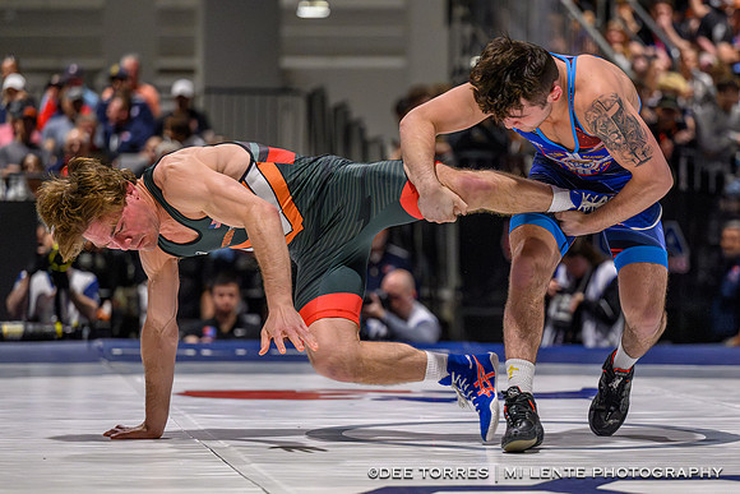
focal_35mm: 137
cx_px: 450
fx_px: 2823
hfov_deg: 14.9
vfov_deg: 10.0
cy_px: 296
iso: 7200
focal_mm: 110
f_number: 2.8
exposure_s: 1/800
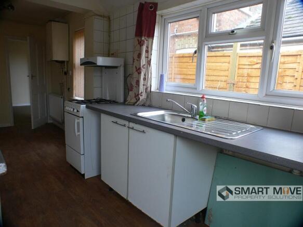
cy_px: 114
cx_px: 152
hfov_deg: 52.6
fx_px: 306
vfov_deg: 40.7
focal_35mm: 35
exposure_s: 1/30
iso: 160
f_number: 2.8
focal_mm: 7.5
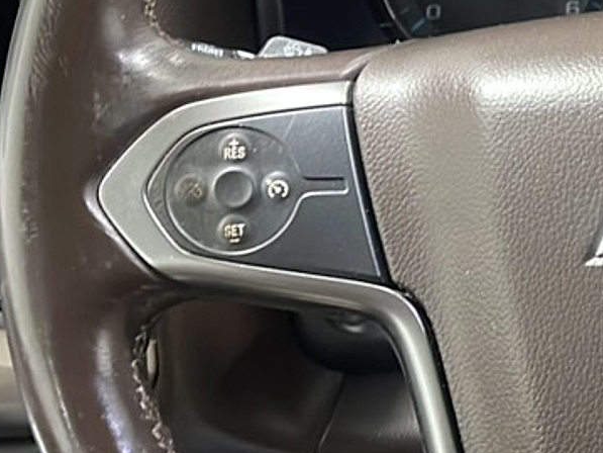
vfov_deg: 19.5
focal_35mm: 75
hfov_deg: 23.4
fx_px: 1307
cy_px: 117
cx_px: 751
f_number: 1.6
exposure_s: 1/40
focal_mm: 5.1
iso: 400
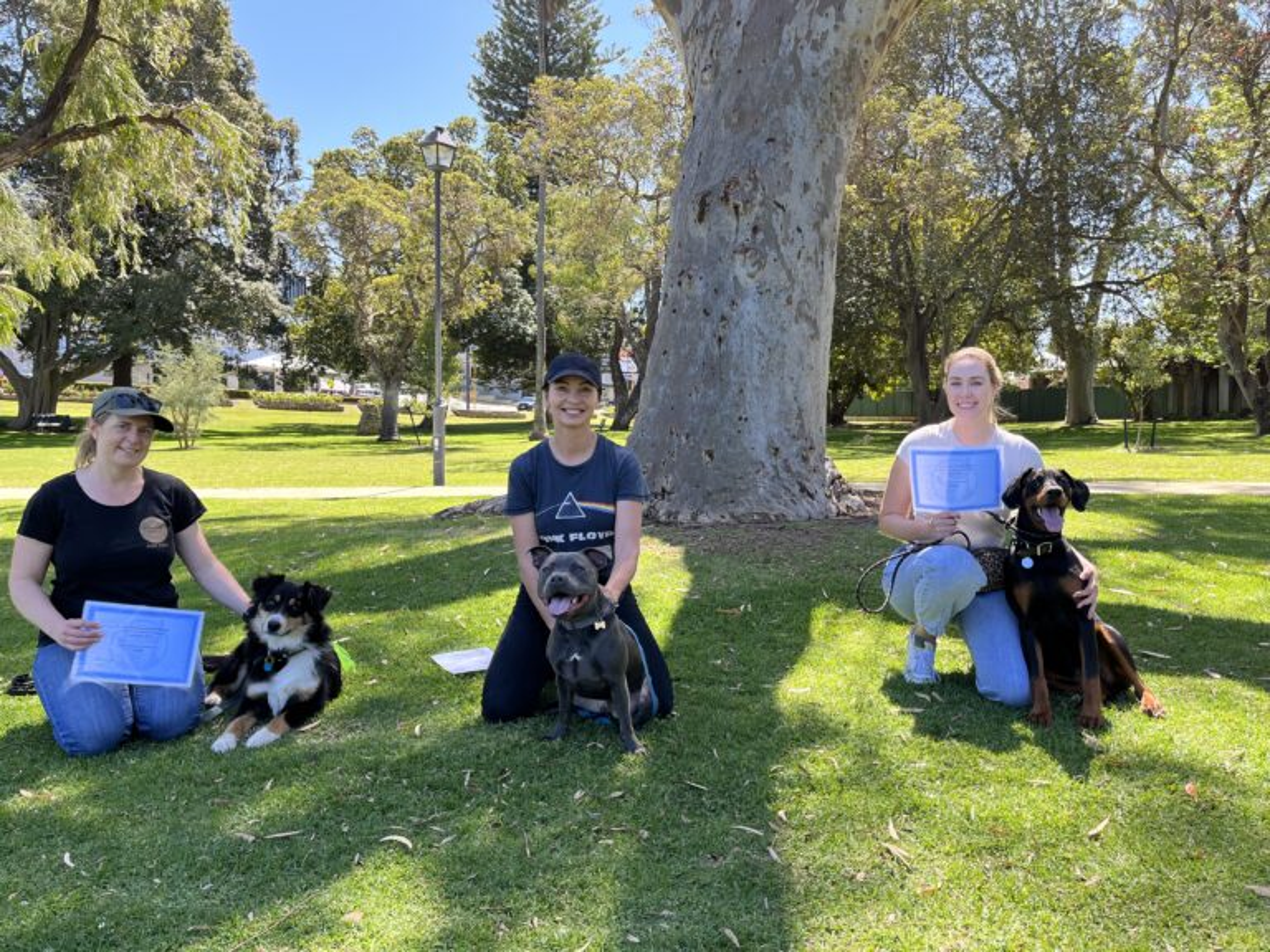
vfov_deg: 53.1
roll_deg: +0.2
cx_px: 635
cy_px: 476
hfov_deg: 67.3
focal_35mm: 26
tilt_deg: -3.2
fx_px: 954
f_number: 1.6
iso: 50
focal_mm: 5.1
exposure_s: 1/529
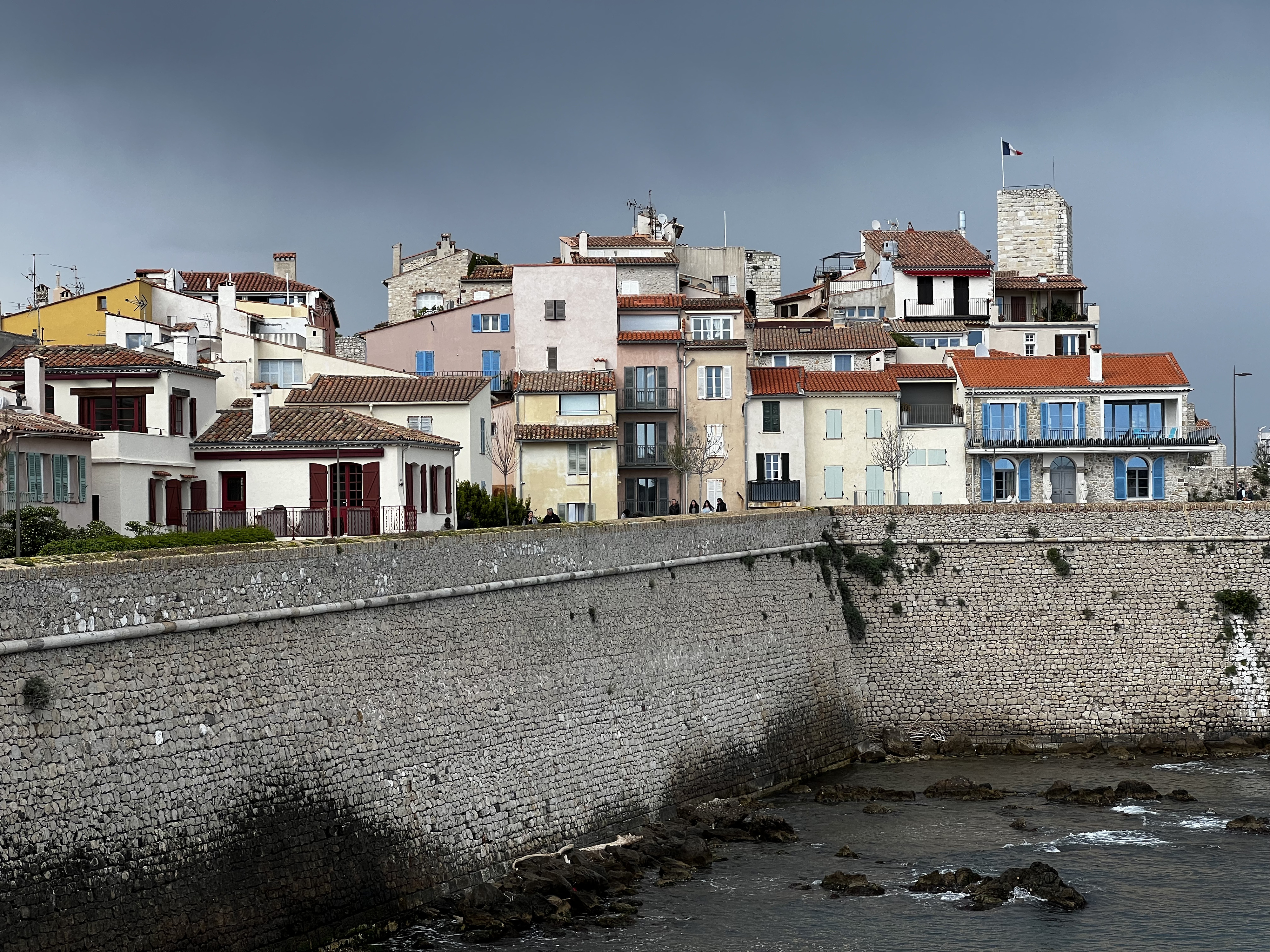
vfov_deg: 19.1
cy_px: 476
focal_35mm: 77
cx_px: 635
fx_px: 2825
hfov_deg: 25.3
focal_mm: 9
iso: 32
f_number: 2.8
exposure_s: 1/320
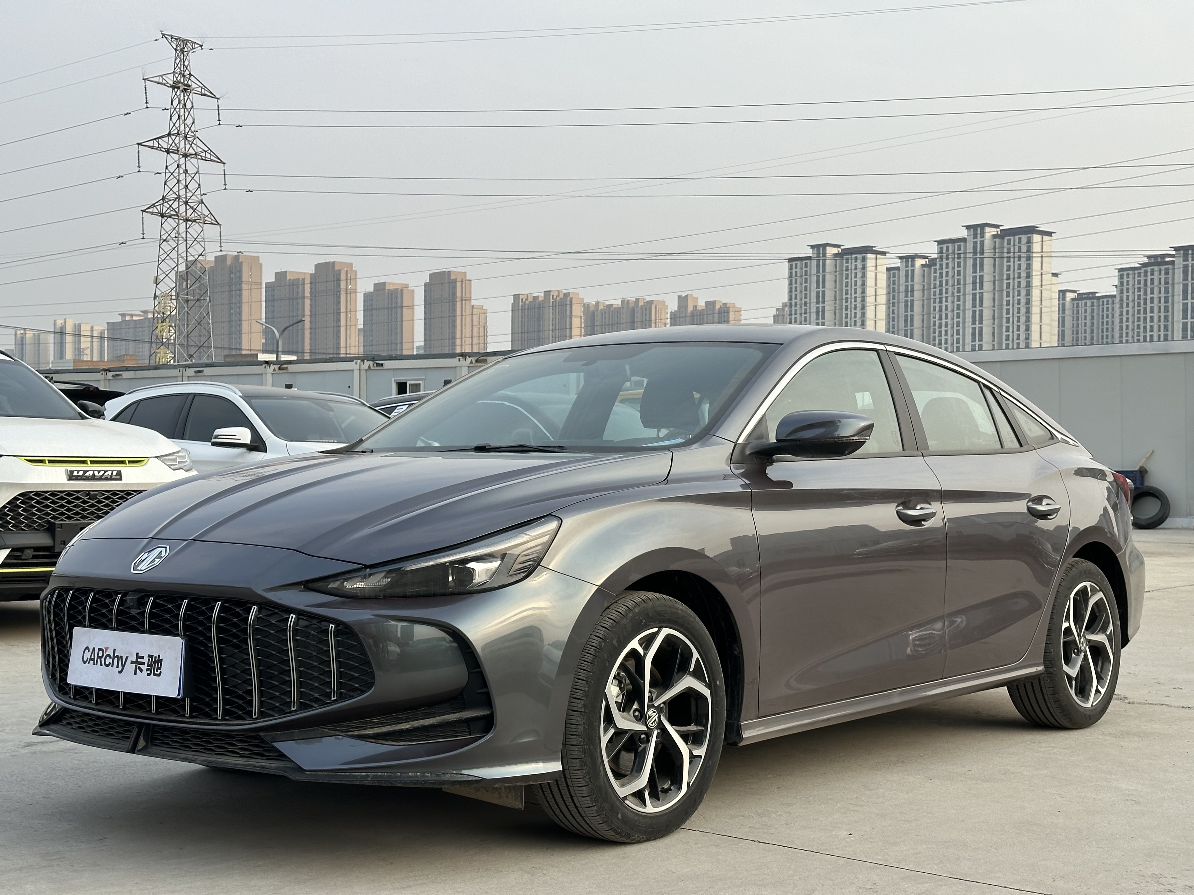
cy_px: 448
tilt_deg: -0.4
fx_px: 1656
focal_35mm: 48
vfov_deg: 30.3
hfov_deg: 39.7
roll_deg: +0.2
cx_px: 597
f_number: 1.78
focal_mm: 6.86
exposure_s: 1/1613
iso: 64
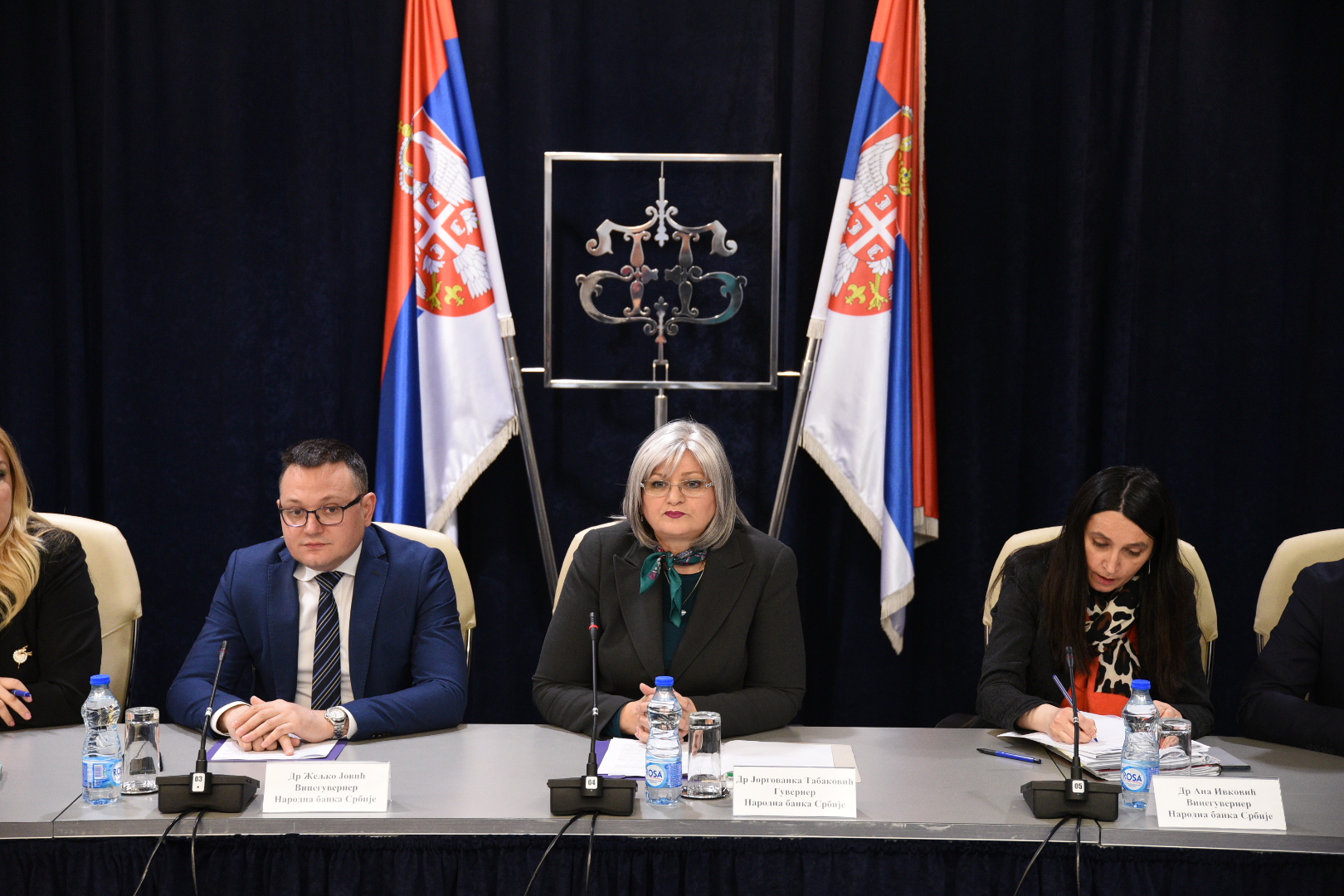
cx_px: 672
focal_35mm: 68
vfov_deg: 20.0
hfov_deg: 29.7
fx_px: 2538
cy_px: 448
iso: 2000
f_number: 4
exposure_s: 1/125
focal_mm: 68
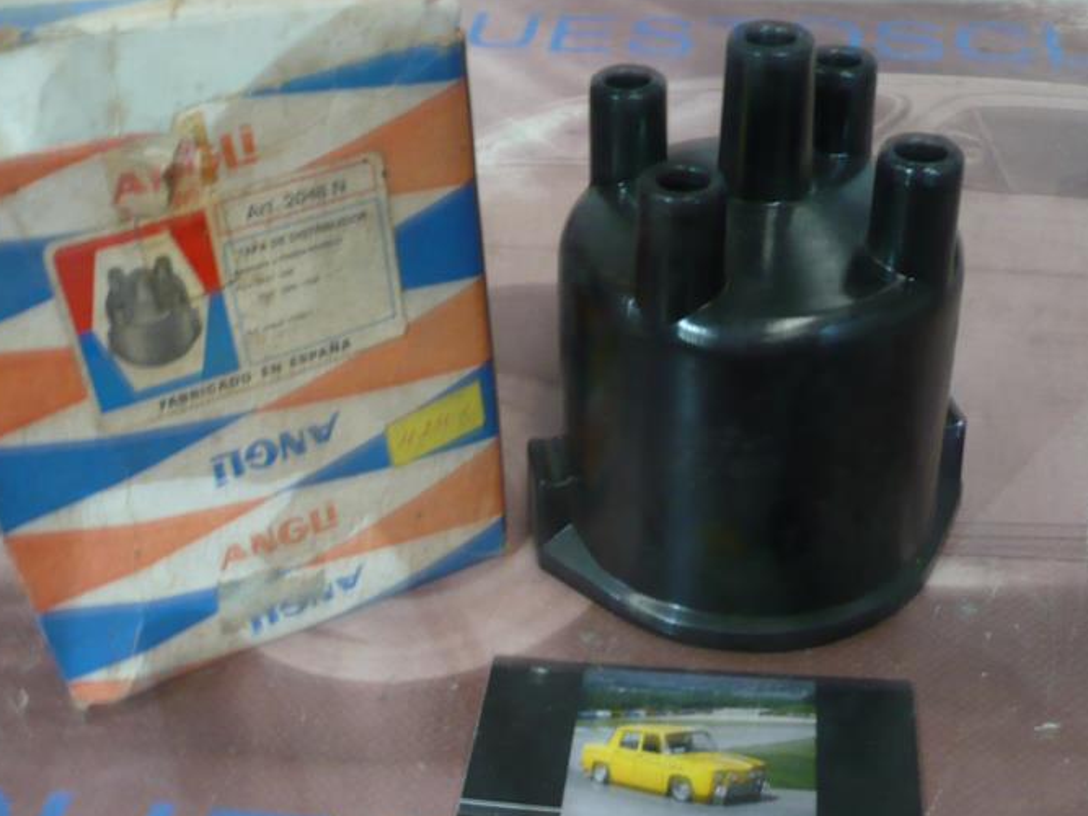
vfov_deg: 34.3
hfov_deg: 44.8
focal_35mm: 42
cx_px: 577
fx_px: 1320
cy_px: 459
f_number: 2.8
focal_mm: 5.8
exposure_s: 1/4
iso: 200
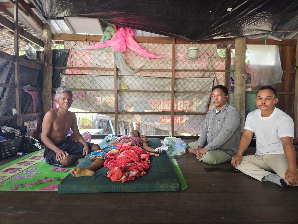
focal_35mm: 23
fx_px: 198
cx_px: 149
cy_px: 112
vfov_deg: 58.9
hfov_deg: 73.9
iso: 500
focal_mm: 6.3
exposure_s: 1/34
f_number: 1.7
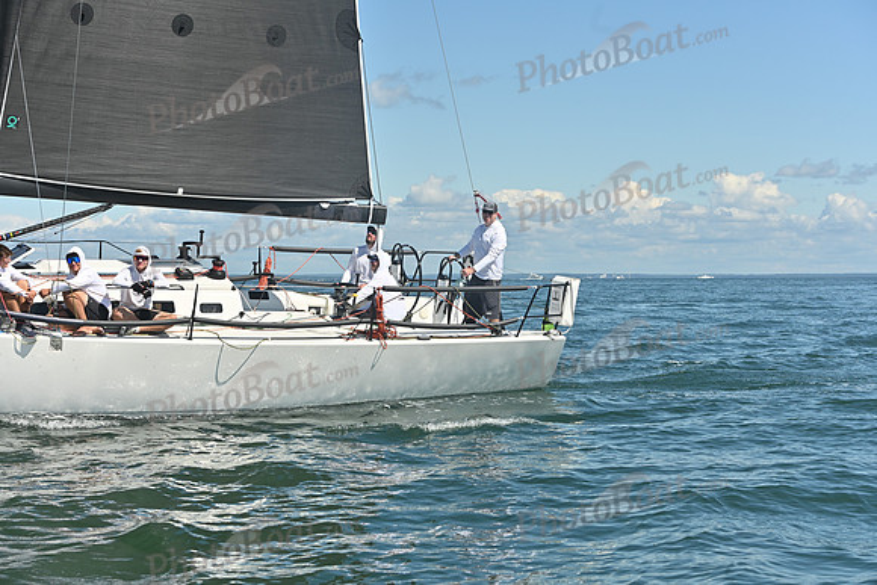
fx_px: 1706
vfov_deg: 19.5
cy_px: 292
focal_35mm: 70
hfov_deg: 28.8
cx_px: 438
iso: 250
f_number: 6.3
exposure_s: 1/1600
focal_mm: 70
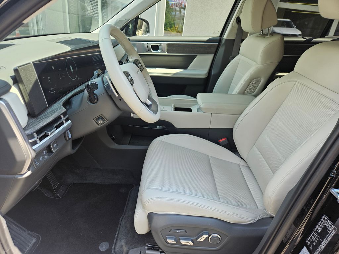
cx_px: 170
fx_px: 225
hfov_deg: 73.9
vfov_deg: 58.9
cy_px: 127
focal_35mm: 23
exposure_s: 1/180
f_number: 1.8
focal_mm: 5.4
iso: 40
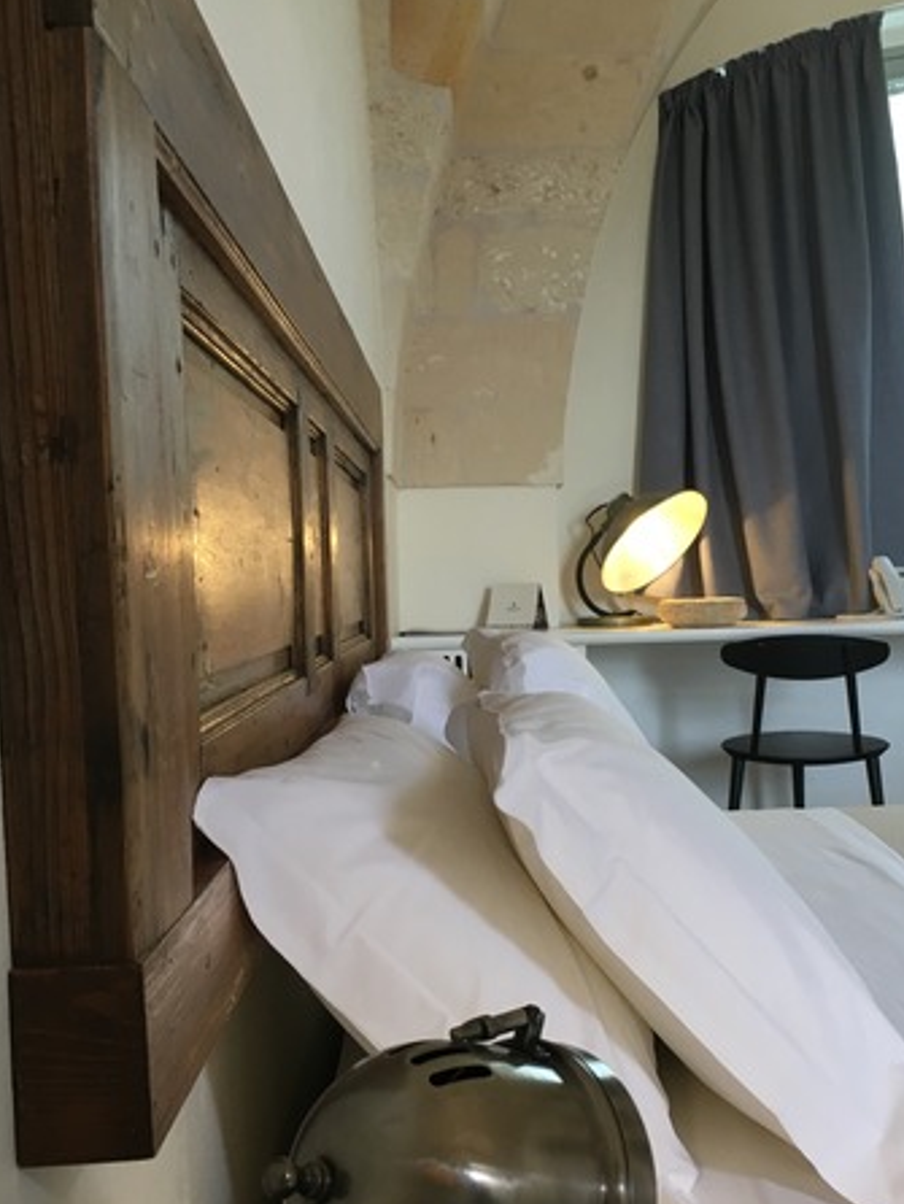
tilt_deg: -3.9
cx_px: 502
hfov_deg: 36.8
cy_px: 664
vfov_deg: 47.8
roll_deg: +2.1
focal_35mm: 39
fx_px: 1357
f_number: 2.2
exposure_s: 1/33
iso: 50
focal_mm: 4.15
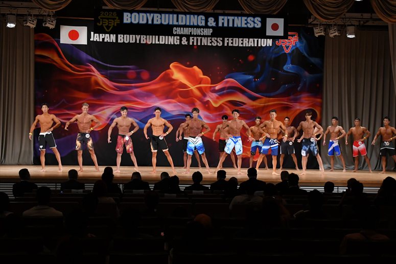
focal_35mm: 66
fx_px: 726
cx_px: 198
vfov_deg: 20.6
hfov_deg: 30.5
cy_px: 132
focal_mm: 44
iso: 3200
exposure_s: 1/400
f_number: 5.6
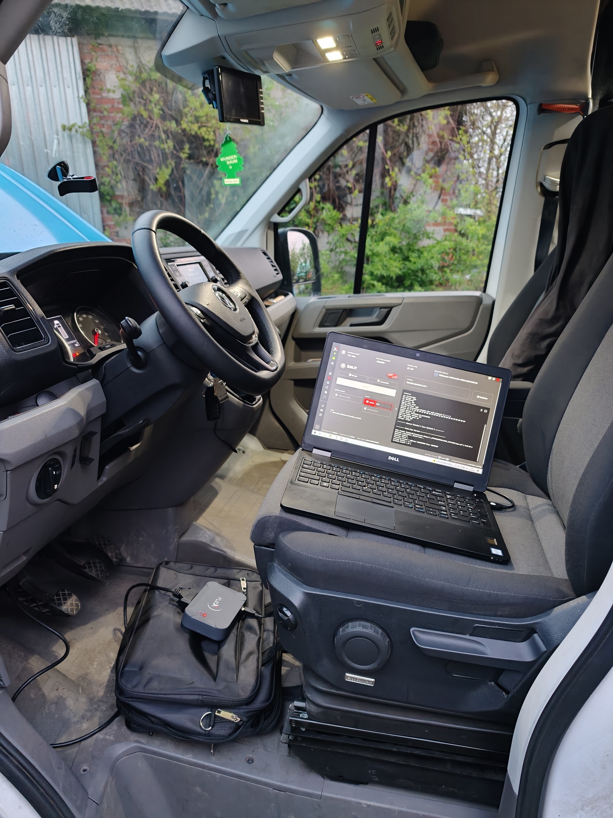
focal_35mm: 23
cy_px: 409
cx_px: 306
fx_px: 543
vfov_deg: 73.9
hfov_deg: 58.9
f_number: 1.5
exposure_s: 1/50
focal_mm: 6.75
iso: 1600
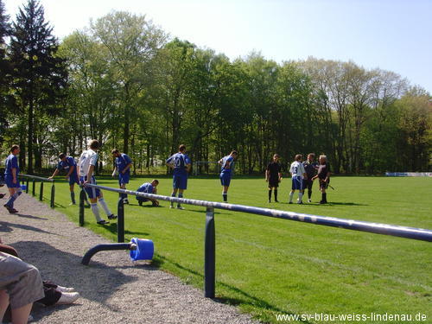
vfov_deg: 36.8
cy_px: 162
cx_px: 216
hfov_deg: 47.9
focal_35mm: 39
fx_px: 487
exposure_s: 1/250
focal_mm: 6.6
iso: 100
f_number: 6.3
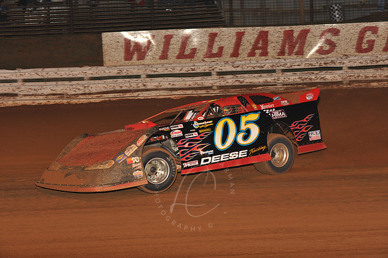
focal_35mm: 92
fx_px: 991
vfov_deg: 14.8
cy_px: 129
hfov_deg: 22.2
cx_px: 194
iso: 1250
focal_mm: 92
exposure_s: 1/320
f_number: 6.3
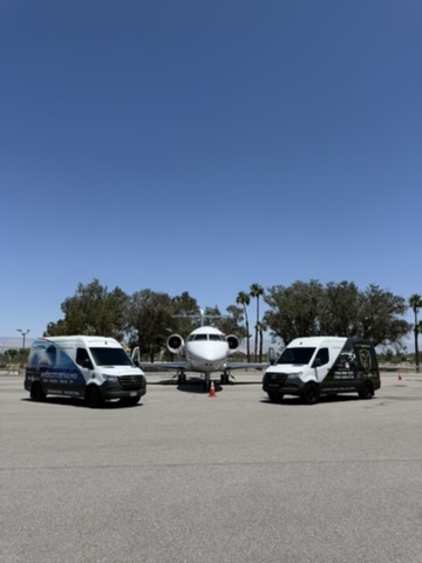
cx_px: 211
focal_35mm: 24
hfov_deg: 56.8
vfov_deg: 71.6
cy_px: 282
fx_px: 390
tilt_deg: +11.7
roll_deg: +0.1
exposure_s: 1/6711
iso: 80
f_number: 1.78
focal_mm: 6.76
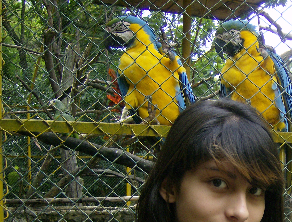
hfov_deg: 29.6
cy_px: 177
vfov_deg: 23.2
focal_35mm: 63
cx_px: 249
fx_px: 534
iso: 100
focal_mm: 6
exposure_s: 1/190
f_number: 2.8
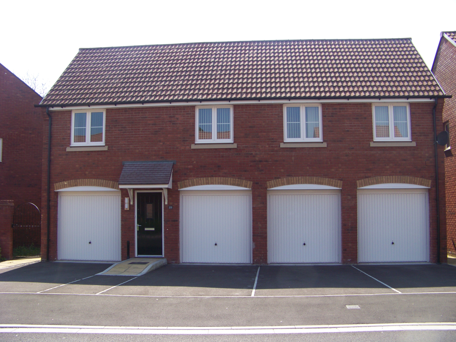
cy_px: 171
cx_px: 228
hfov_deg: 51.4
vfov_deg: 39.7
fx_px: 474
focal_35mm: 36
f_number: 3.2
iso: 64
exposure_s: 1/400
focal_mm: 5.85
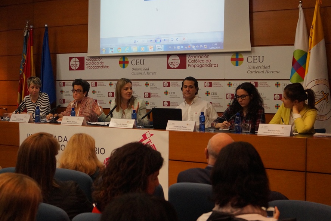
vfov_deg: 25.9
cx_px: 158
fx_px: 478
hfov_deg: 38.2
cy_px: 95
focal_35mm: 52
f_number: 4.5
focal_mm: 30
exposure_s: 1/160
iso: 2000
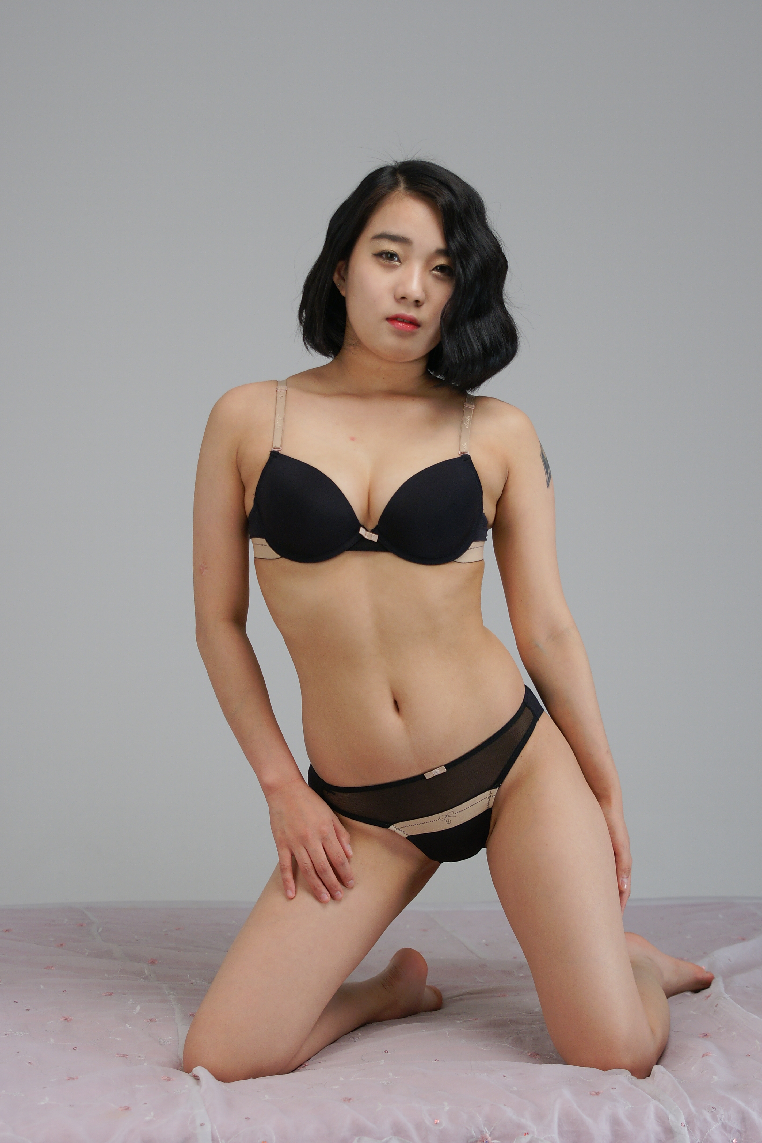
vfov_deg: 33.4
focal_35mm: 60
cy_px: 572
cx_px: 381
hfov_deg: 22.6
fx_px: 1905
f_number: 3.2
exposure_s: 1/125
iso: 200
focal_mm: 40
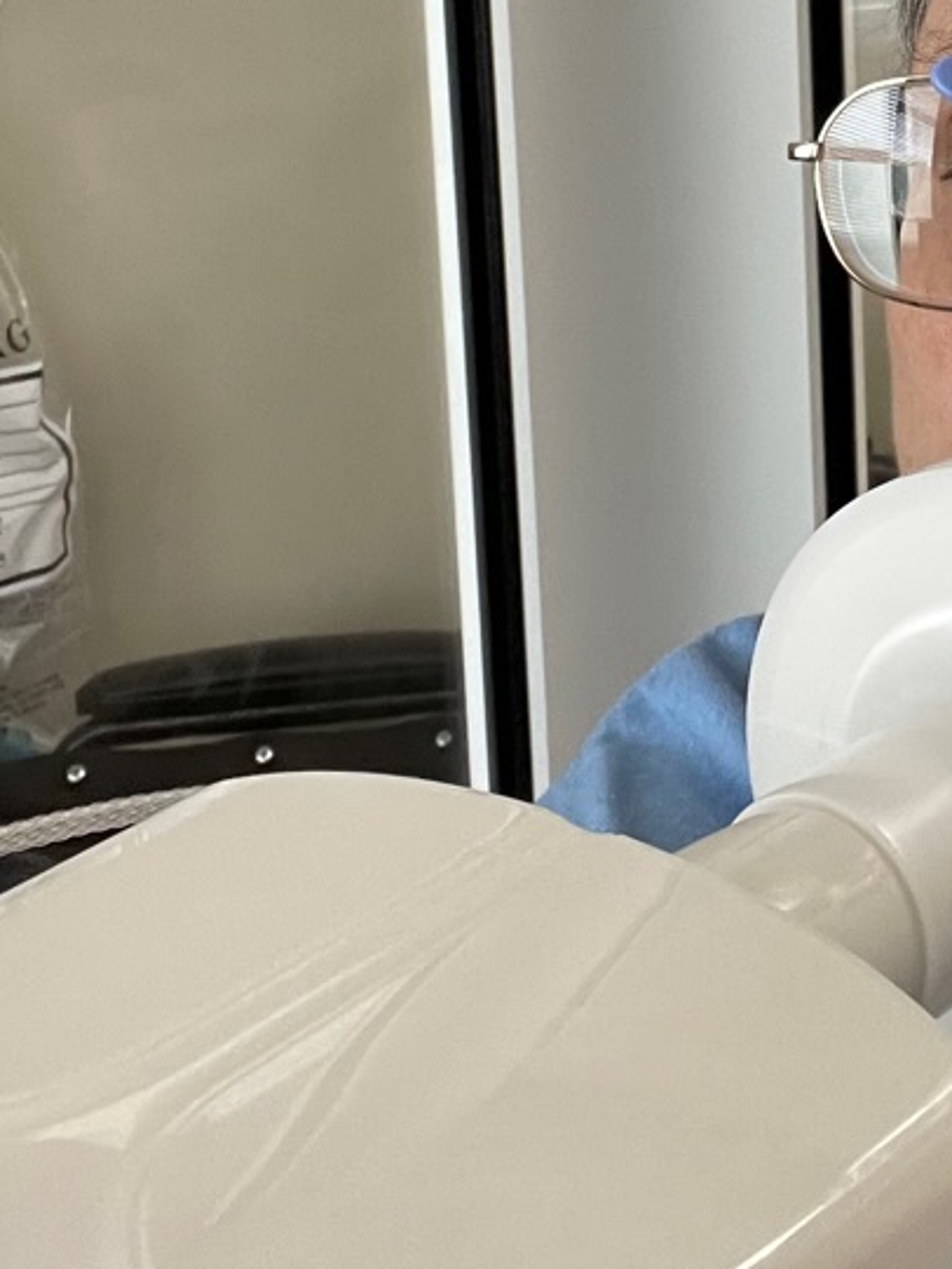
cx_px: 945
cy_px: 47
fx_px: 2602
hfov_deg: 20.1
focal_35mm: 71
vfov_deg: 26.2
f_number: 2.2
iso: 200
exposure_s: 1/60
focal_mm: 2.71
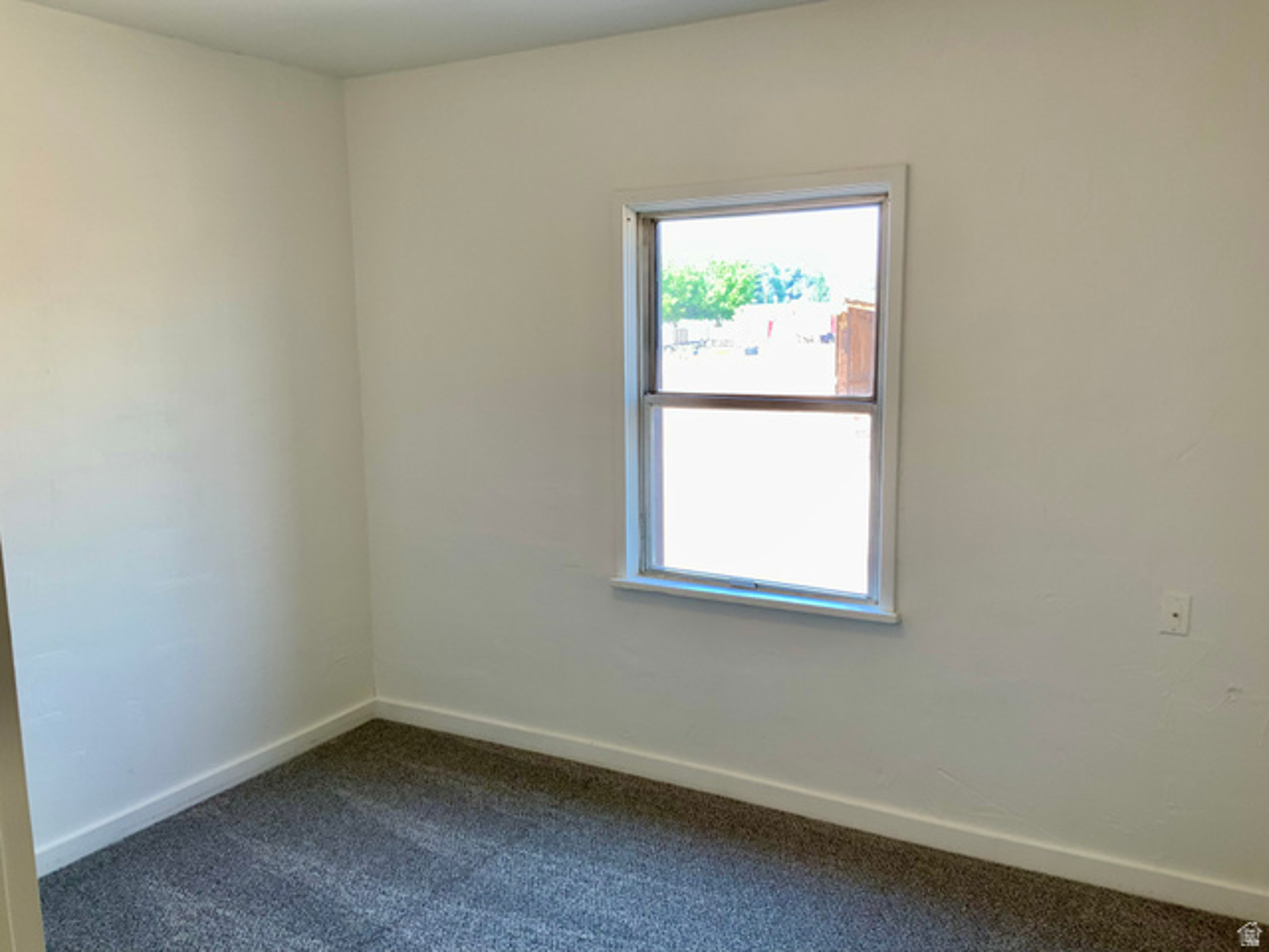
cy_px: 476
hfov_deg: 61.7
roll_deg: +1.4
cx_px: 634
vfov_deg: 48.2
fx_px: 1063
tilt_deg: -8.4
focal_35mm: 29
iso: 25
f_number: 1.8
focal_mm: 3
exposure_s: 1/120
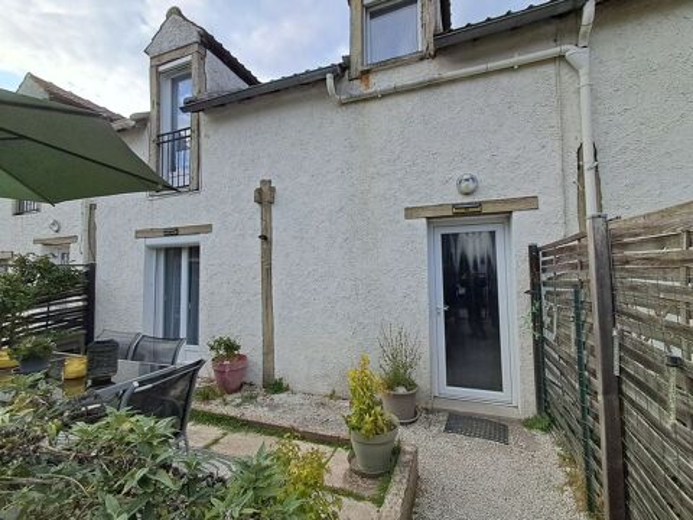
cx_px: 346
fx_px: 320
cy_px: 260
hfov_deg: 94.5
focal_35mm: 16
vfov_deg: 78.1
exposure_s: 1/810
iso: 40
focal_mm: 1.64
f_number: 2.2
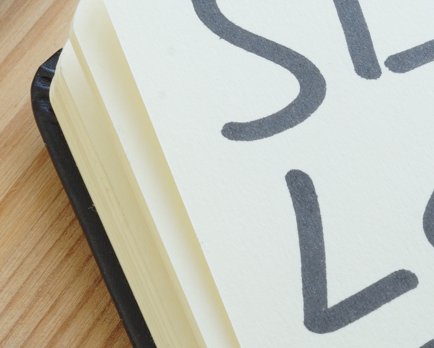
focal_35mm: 121
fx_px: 1554
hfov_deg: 15.9
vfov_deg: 12.7
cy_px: 80
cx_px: 268
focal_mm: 30
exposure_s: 1/2.5
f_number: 20
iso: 200
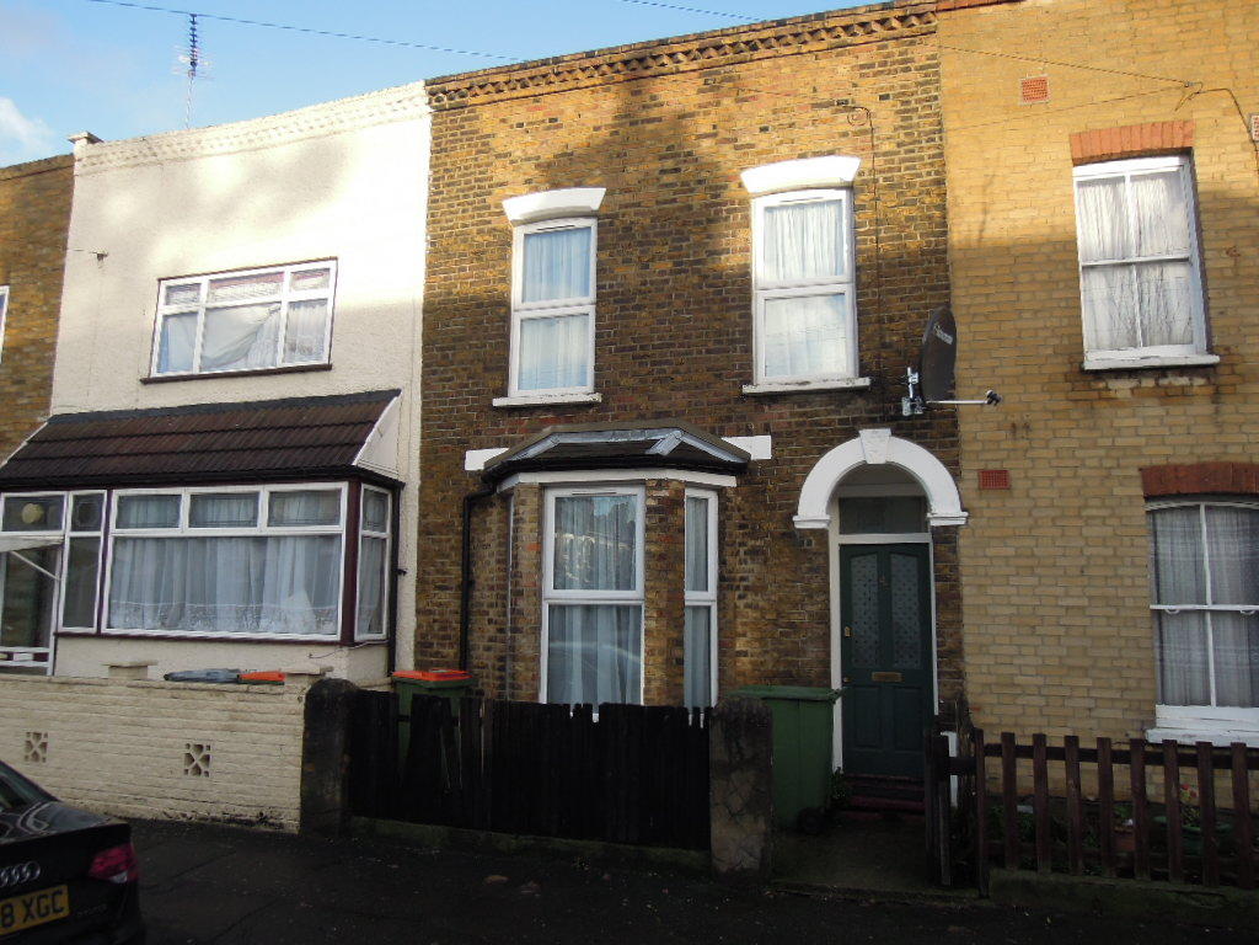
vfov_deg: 56.8
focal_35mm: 24
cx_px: 630
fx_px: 873
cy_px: 472
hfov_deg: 71.6
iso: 160
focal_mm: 4.3
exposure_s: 1/640
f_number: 2.8
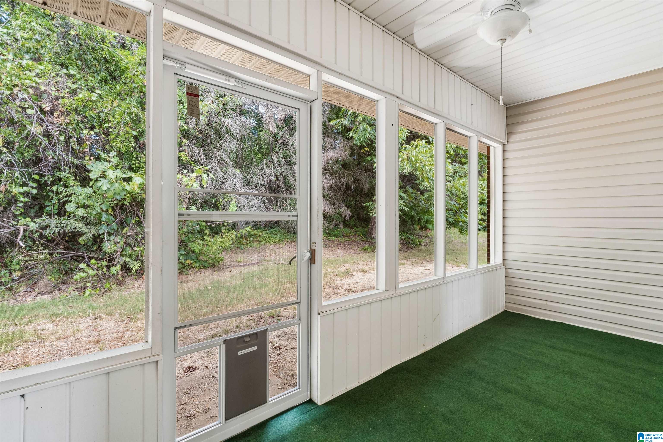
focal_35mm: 16
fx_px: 295
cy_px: 221
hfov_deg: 96.7
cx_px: 332
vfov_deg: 73.7
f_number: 13
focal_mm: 16
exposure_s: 1/10
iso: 640
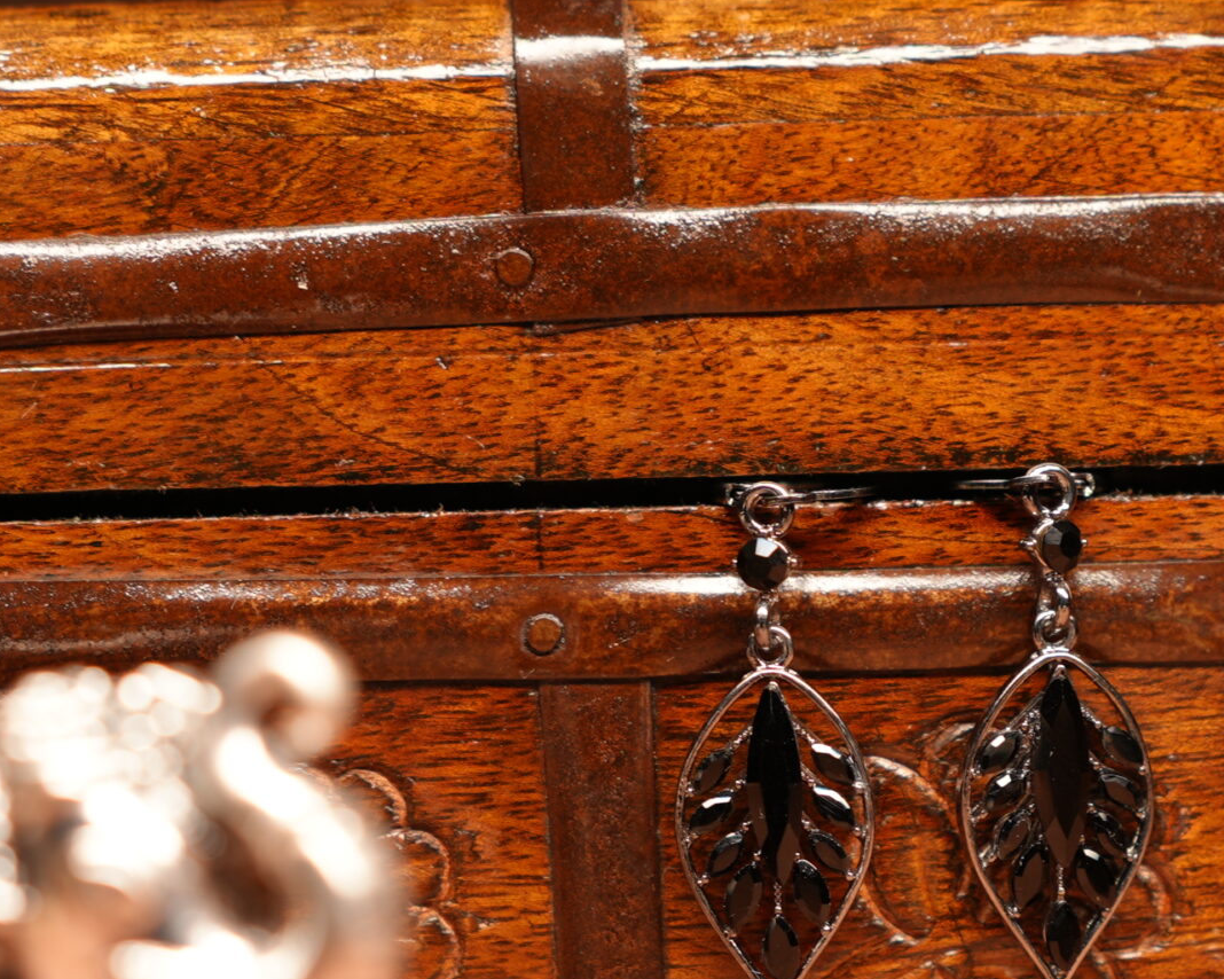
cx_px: 894
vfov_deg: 13.1
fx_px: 4238
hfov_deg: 16.4
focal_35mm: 117
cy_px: 755
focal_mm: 35
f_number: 2.2
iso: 125
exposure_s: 1/160
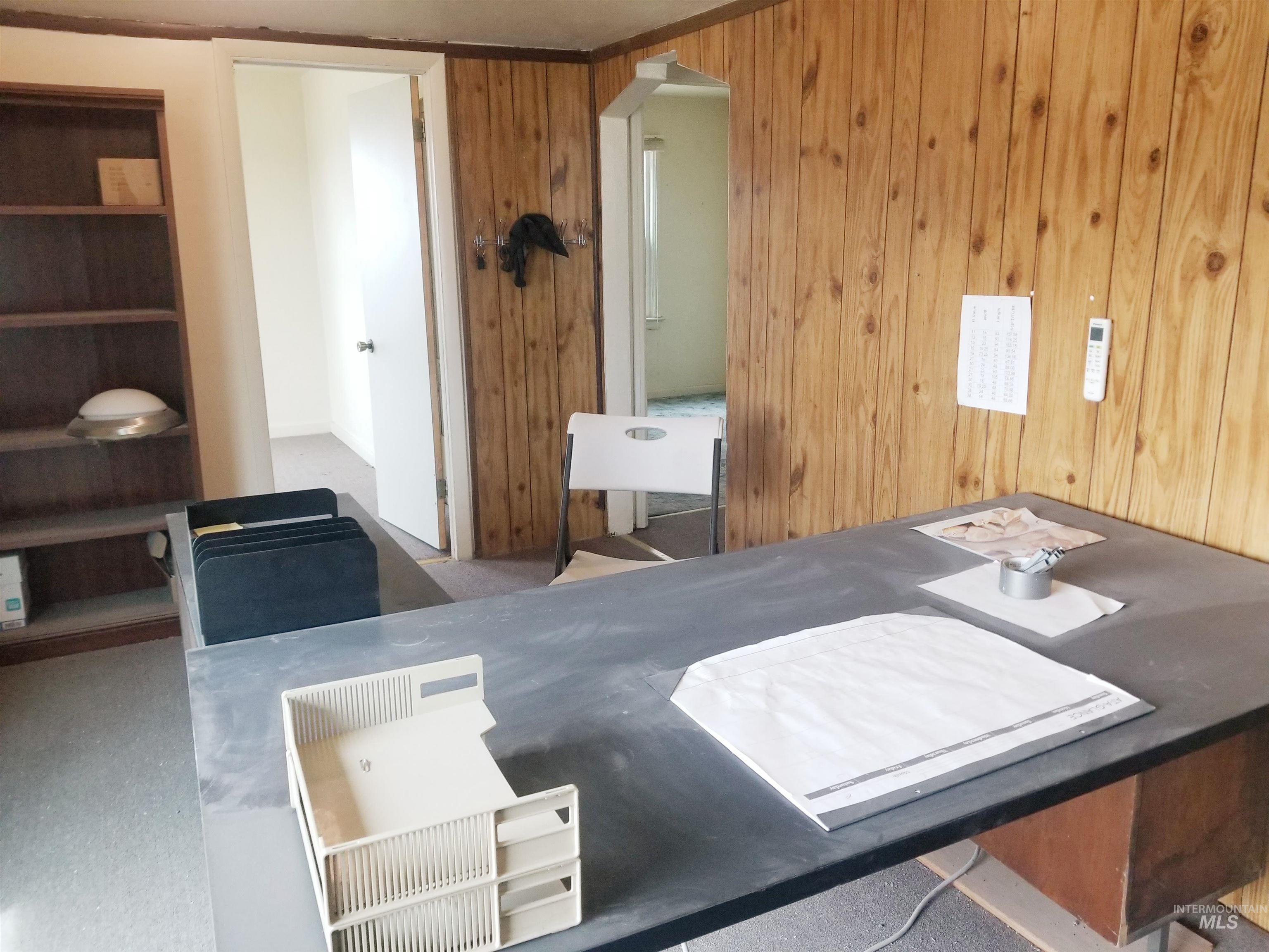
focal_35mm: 26
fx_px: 953
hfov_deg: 67.3
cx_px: 634
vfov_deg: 53.1
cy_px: 476
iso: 200
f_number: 1.7
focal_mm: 4.3
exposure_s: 1/60
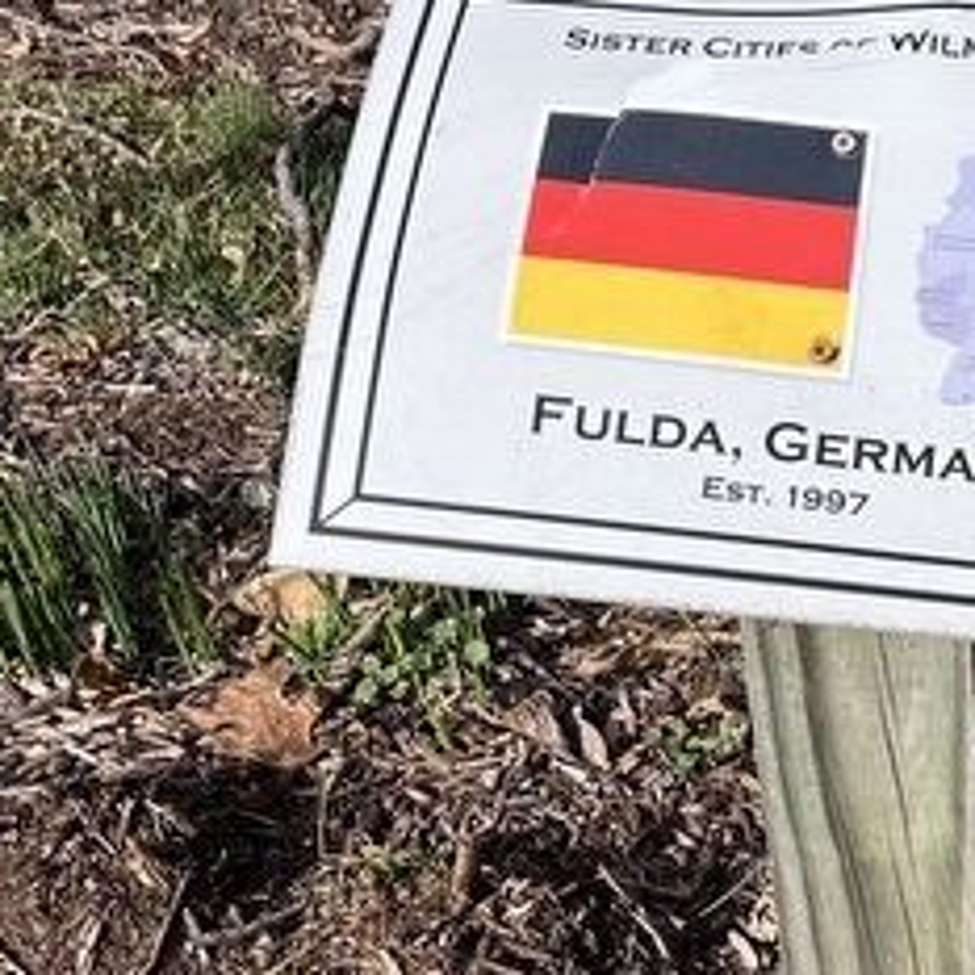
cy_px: 644
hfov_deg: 20.8
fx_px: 2517
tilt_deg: -41.4
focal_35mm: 79
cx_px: 1075
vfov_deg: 21.8
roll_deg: +0.4
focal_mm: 5.1
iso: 50
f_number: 1.6
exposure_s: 1/2632
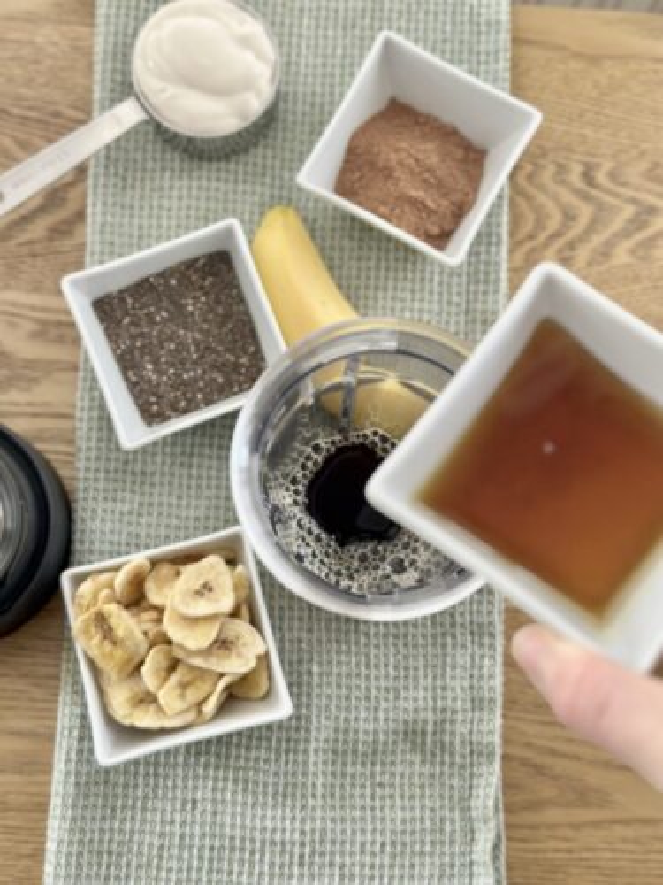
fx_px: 1226
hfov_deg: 30.3
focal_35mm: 48
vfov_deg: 39.7
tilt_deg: -81.8
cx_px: 332
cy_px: 442
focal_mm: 6.86
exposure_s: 1/85
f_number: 1.78
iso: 125
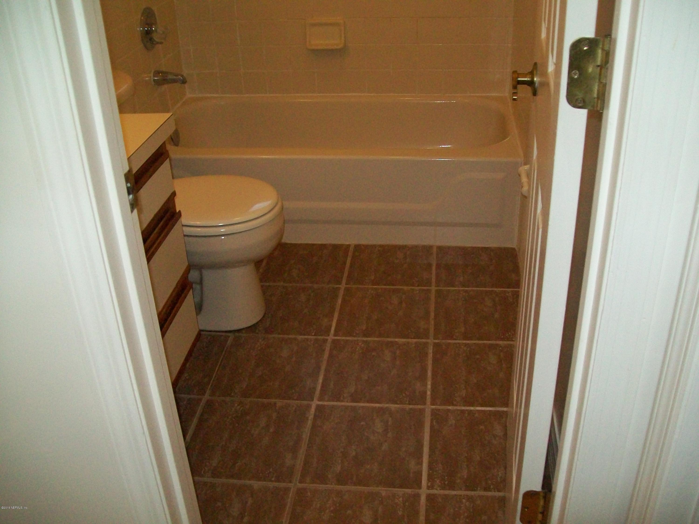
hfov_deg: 51.4
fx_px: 727
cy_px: 262
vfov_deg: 39.7
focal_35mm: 36
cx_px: 350
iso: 200
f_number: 2.7
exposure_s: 1/125
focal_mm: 6
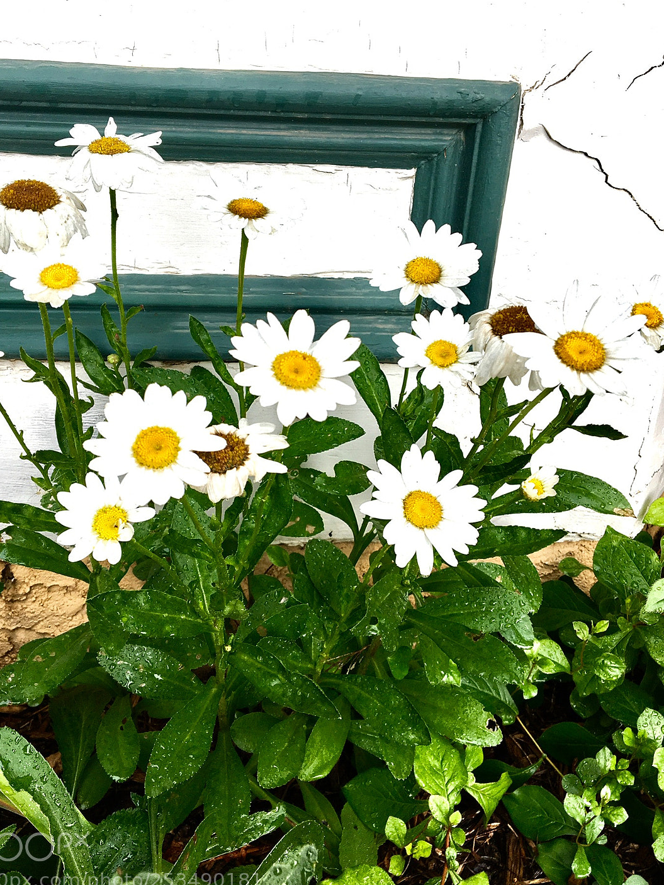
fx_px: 844
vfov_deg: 55.3
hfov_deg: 42.9
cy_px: 426
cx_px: 310
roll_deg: -3.0
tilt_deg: -29.9
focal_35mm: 33
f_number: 2.2
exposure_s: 1/120
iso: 25
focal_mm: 4.15
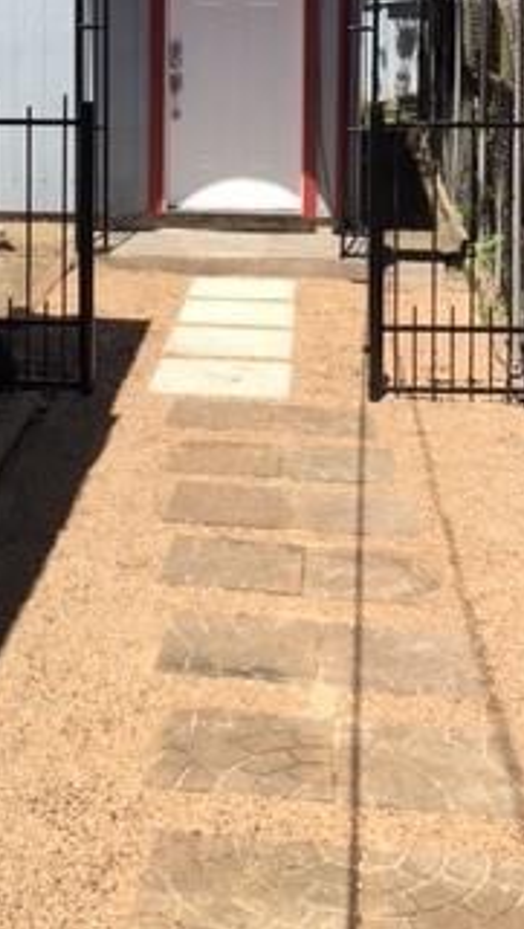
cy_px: 78
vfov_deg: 31.6
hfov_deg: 19.1
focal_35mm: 63
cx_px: 162
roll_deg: +0.1
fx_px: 1553
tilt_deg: +0.8
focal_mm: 4.15
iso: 25
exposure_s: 1/1326
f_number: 2.2
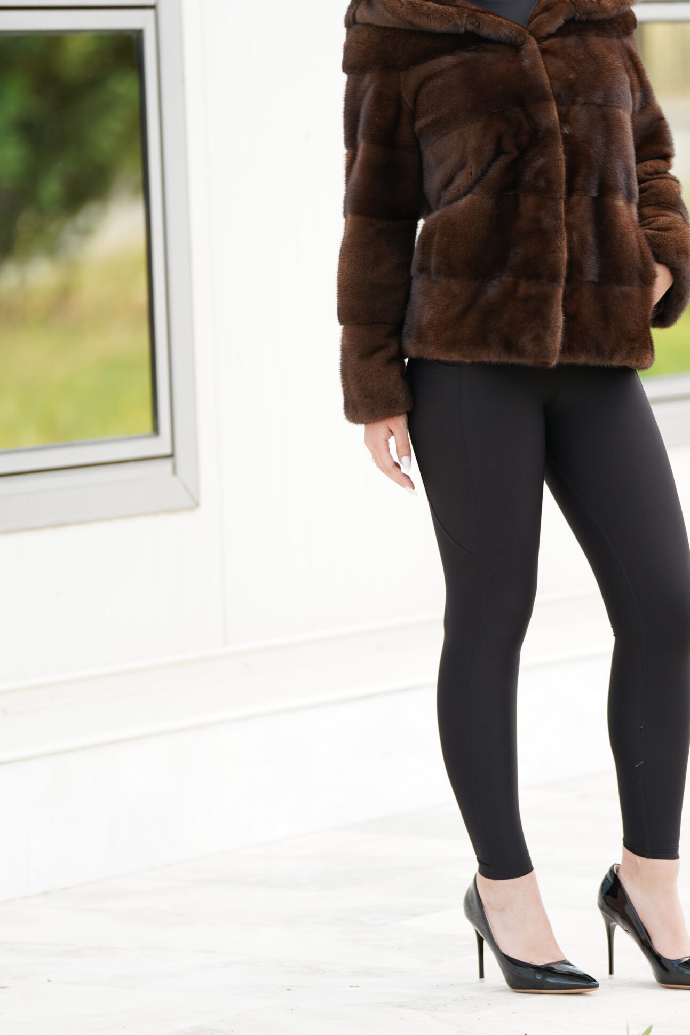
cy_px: 364
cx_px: 434
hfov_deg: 6.7
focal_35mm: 206
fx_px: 5921
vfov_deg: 10.0
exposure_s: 1/250
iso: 160
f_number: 2.8
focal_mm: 156
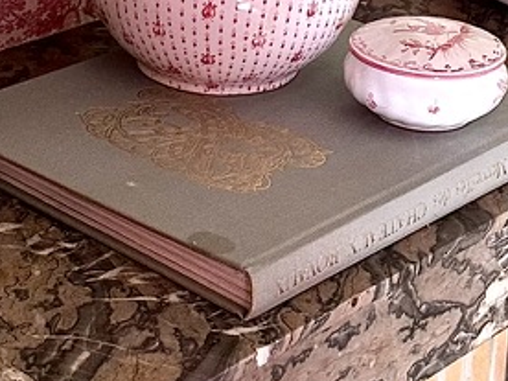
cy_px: -214
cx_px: 217
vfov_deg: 15.2
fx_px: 1306
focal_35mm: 89
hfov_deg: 22.0
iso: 320
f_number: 1.78
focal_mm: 6.86
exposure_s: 1/60
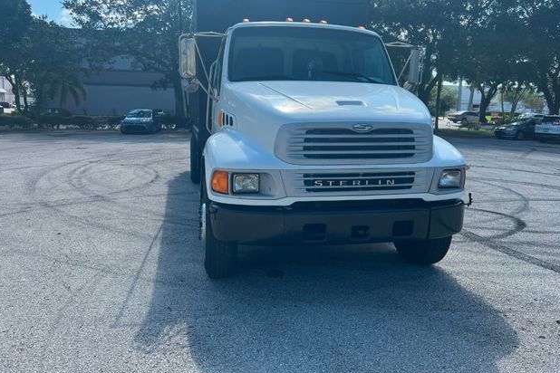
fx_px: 436
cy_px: 159
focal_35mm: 28
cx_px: 286
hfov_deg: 65.5
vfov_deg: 46.3
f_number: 1.5
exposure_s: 1/2695
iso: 50
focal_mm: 5.7
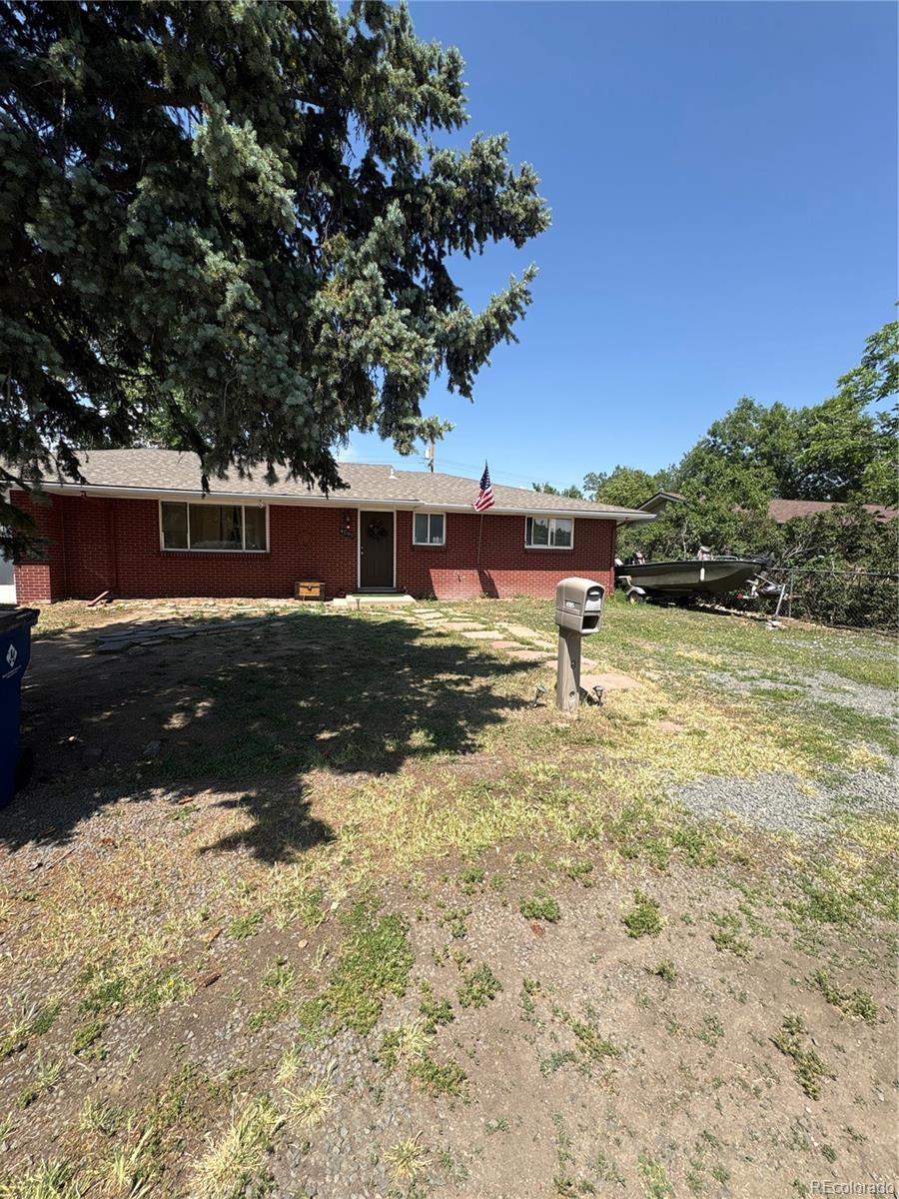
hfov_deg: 85.7
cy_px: 600
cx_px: 450
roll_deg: -0.3
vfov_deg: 102.1
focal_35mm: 14
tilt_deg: -3.3
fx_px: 485
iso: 40
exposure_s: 1/1178
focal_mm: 2.22
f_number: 2.2
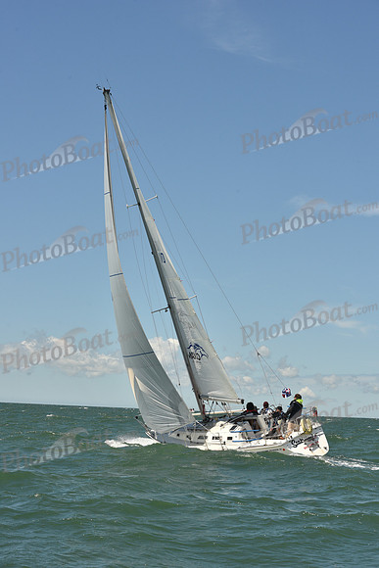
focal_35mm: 70
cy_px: 284
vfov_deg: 28.8
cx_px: 190
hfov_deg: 19.5
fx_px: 1105
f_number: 13
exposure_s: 1/800
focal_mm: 70
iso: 320
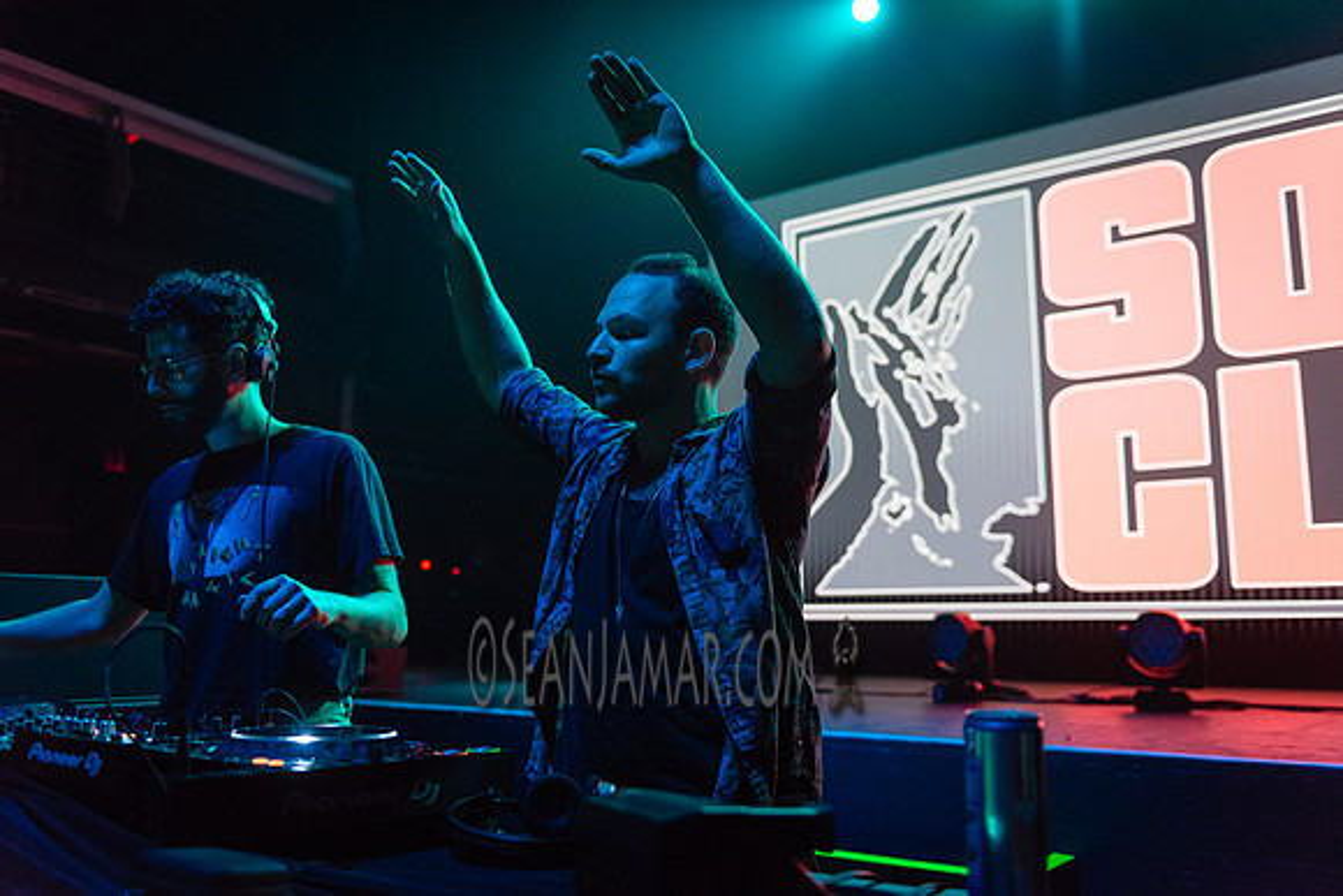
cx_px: 672
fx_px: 1194
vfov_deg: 41.1
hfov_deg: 58.7
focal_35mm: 32
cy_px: 448
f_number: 2.8
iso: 4000
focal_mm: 32
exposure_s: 1/320
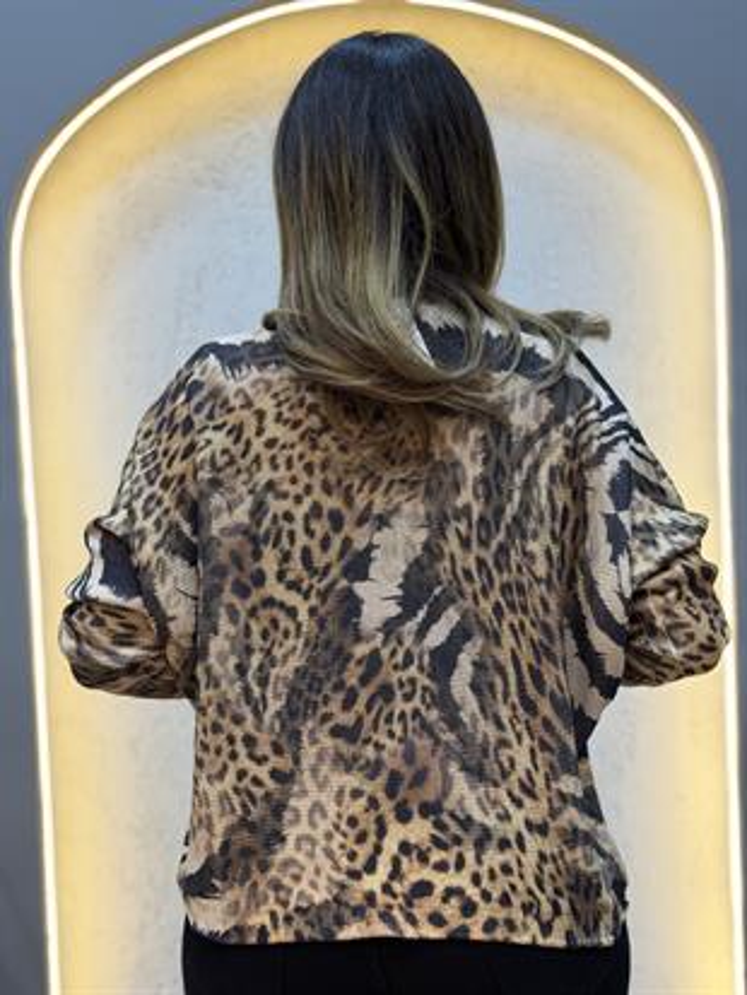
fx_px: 1380
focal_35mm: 48
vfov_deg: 39.6
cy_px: 498
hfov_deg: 30.3
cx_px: 374
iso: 64
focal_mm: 6.76
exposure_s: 1/100
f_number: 1.78
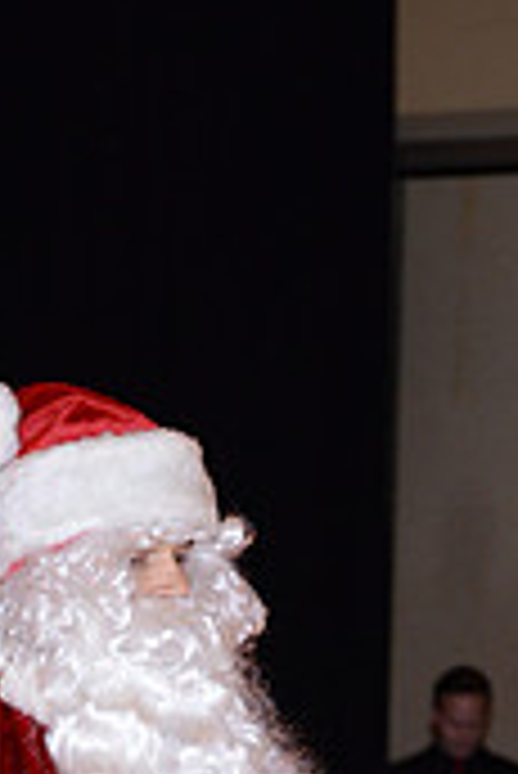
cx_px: 65
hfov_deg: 4.3
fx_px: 6914
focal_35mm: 321
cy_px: 1179
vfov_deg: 6.3
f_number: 5
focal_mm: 95
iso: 1600
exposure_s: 1/200
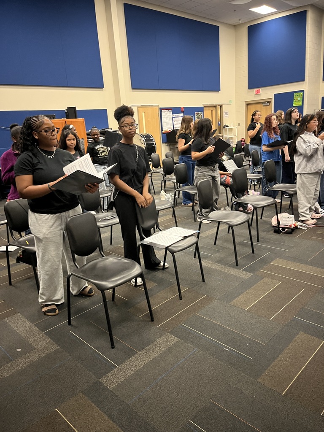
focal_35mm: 26
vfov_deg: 67.3
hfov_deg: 53.1
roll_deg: +4.5
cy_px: 216
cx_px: 162
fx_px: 324
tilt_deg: -16.0
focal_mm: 5.1
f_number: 1.6
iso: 400
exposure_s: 1/40
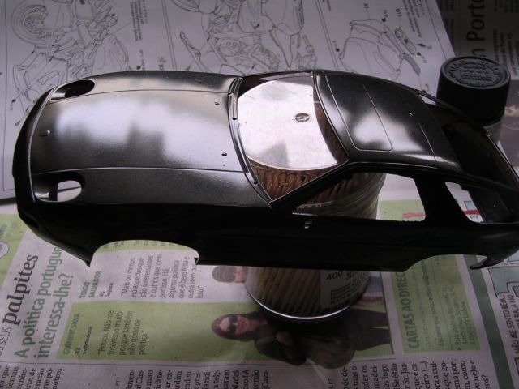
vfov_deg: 37.7
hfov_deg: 49.0
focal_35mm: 38
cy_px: 194
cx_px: 260
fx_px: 570
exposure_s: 1/45.3
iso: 100
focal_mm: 5.8
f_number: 2.8
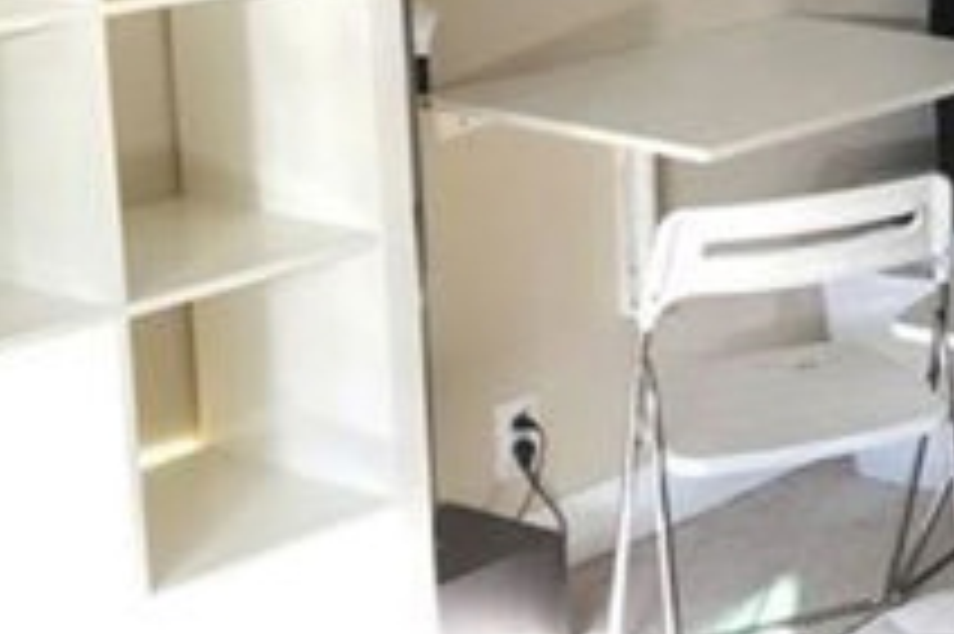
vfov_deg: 14.6
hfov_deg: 19.6
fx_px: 2410
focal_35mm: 91
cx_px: 1418
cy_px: -63
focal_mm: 4.15
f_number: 2.2
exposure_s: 1/30
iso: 40
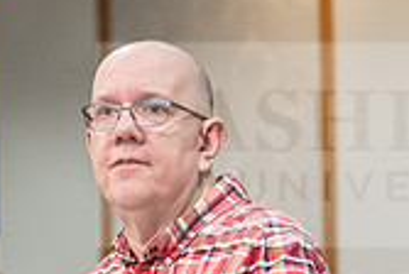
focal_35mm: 347
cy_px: 339
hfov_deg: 5.9
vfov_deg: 4.0
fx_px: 3949
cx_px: 22
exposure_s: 1/200
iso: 2000
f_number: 3.2
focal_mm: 100
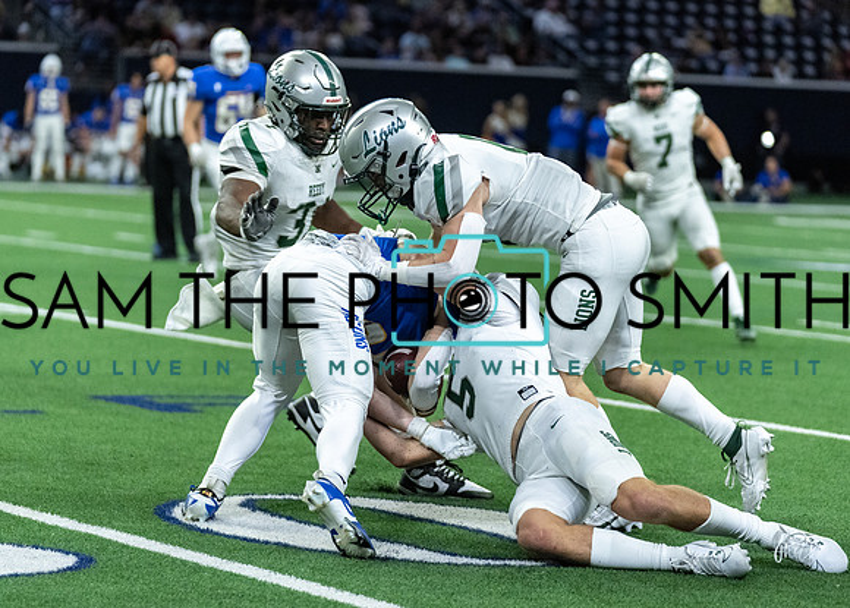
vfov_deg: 9.1
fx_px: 3819
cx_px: 422
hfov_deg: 12.7
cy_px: 270
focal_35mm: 158
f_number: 2.8
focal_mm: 124
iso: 4000
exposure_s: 1/1250
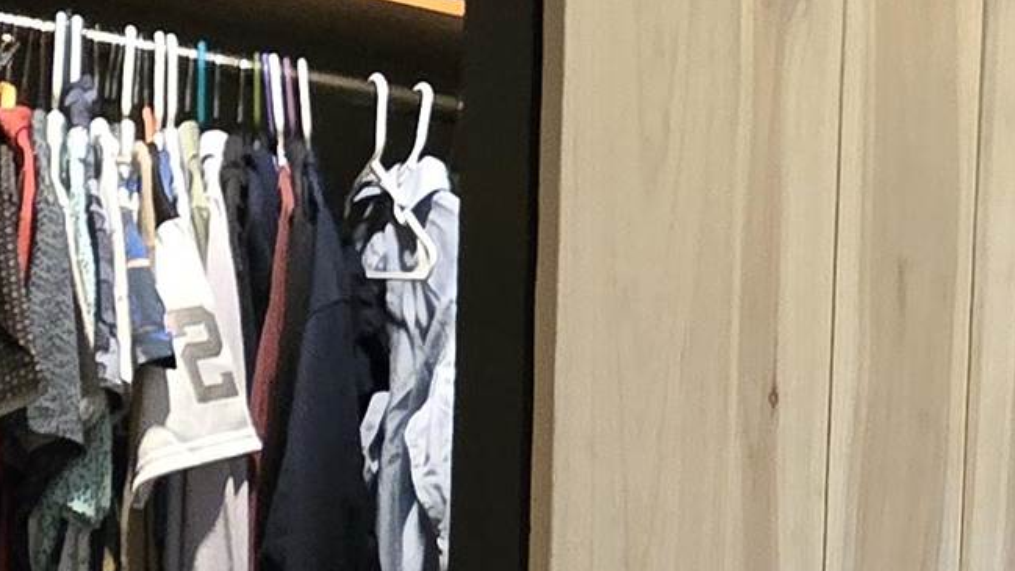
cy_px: 746
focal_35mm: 67
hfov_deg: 26.9
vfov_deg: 16.9
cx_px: 1293
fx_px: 1803
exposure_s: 1/60
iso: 1000
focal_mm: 2.2
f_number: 2.2
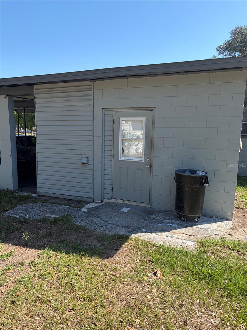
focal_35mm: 26
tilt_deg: -7.7
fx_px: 247
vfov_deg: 67.3
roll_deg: -1.0
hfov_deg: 53.1
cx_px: 124
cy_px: 165
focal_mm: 5.96
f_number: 1.6
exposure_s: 1/1751
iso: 50
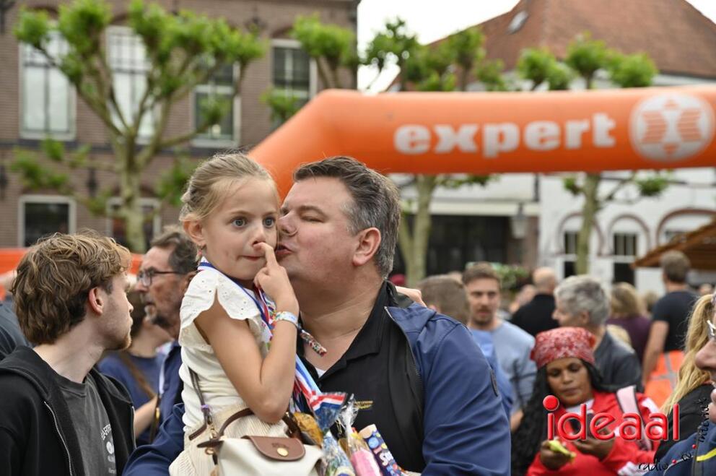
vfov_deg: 19.4
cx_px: 358
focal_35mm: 70
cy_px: 238
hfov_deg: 28.9
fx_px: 1391
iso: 250
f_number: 4
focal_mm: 70
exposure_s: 1/250
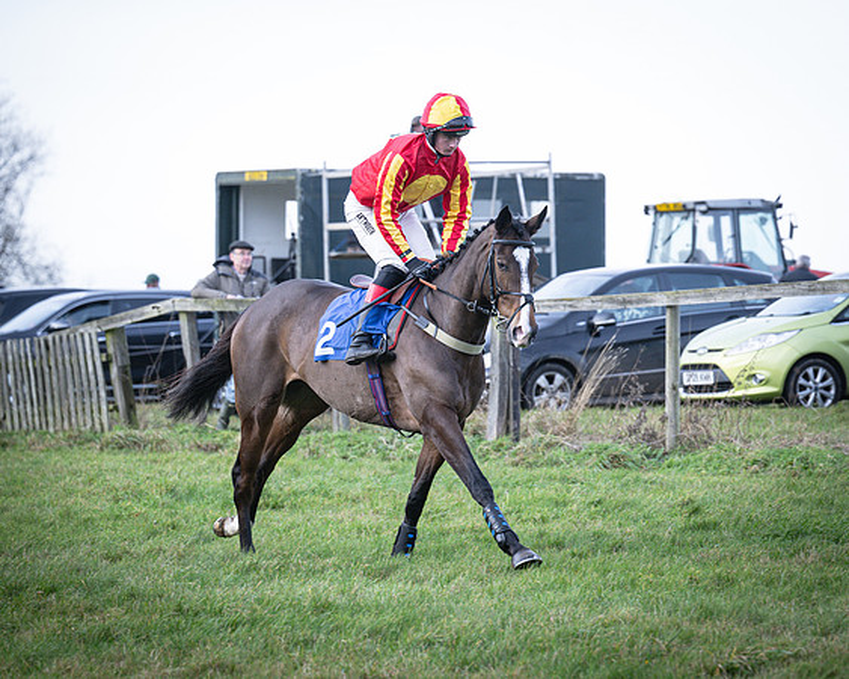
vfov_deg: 8.1
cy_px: 313
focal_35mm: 190
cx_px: 542
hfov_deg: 10.2
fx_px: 4766
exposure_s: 1/800
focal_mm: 125
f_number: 4
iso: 400
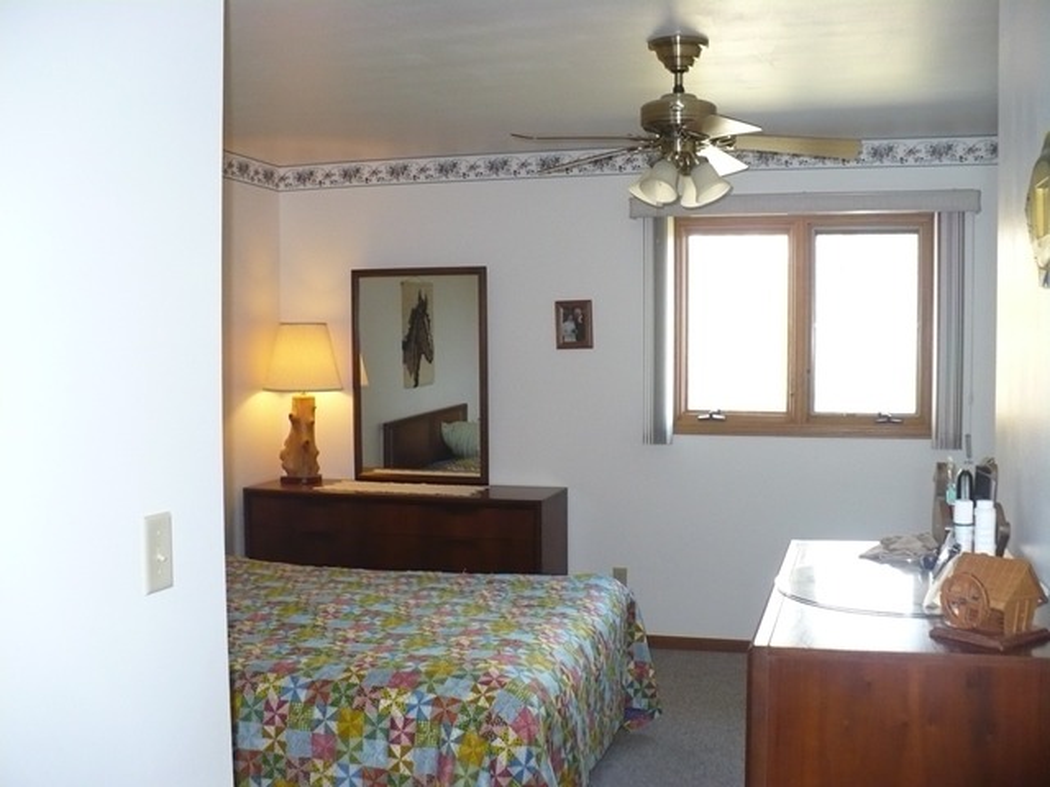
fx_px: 1122
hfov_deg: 50.1
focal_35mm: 37
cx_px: 525
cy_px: 394
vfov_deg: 38.7
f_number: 2.8
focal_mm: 6.1
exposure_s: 1/30
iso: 200
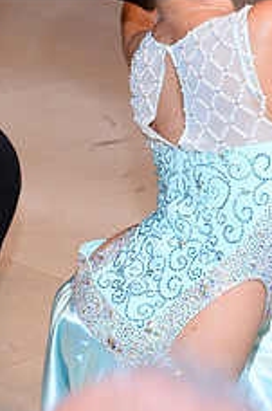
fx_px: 2174
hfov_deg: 7.2
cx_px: 71
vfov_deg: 10.6
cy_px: -61
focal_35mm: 191
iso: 1250
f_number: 5.6
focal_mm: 75
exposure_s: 1/250
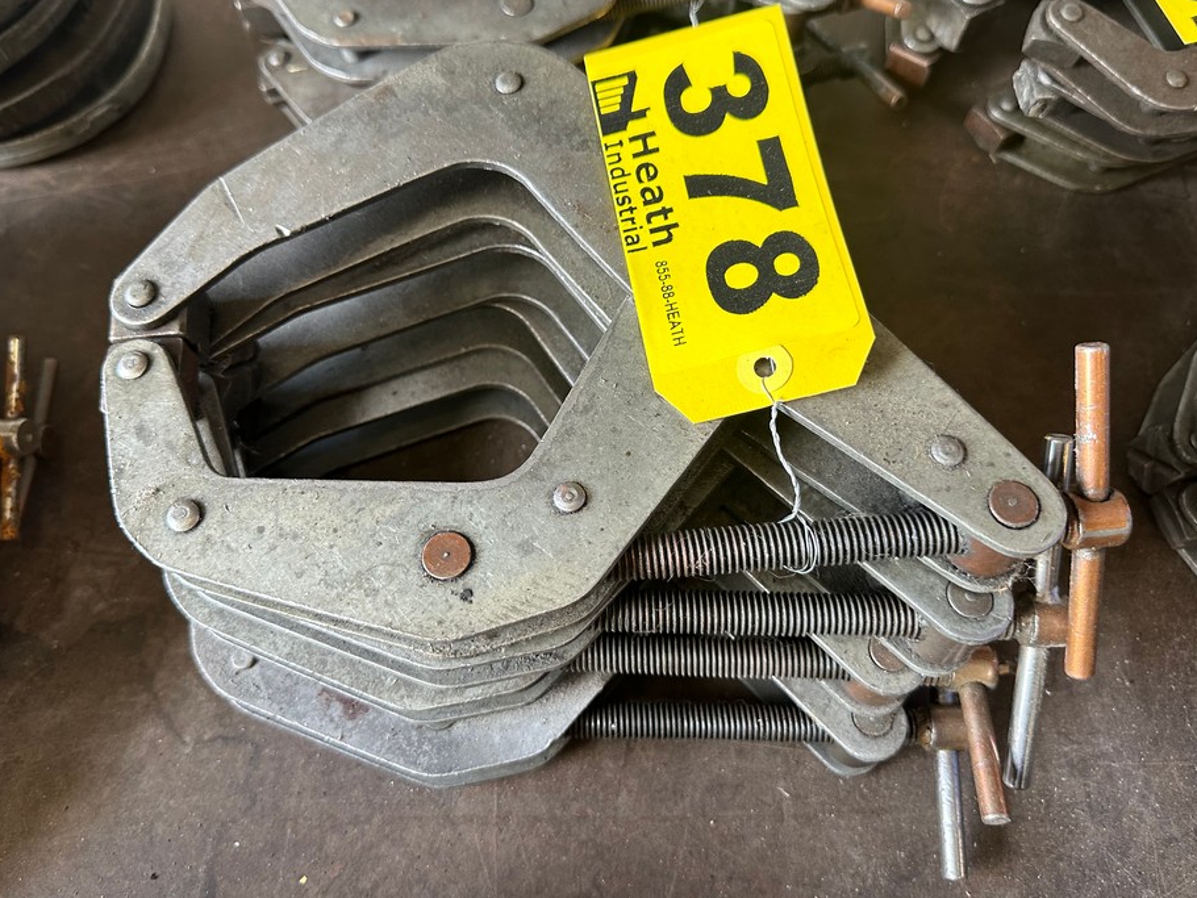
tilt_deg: -60.6
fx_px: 934
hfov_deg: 65.3
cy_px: 422
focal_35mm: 27
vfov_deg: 51.3
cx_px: 583
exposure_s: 1/102
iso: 250
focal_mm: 6.86
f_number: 1.78
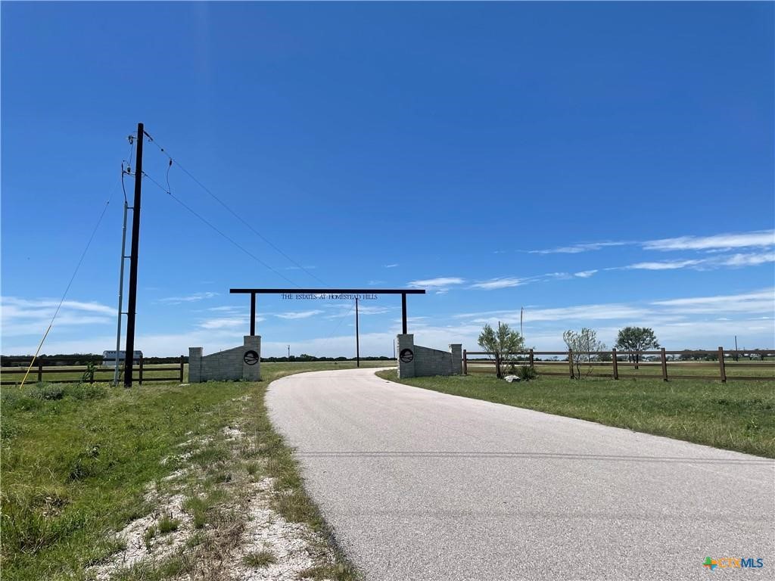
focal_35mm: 26
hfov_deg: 67.3
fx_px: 582
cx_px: 388
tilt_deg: +8.7
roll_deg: +1.4
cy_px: 290
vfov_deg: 53.1
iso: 32
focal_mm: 4.2
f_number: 1.6
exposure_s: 1/5556
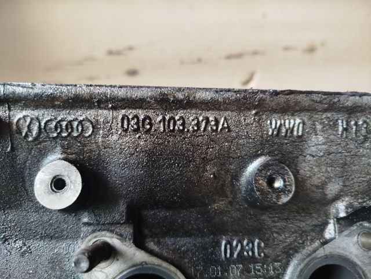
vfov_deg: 56.8
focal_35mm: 24
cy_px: 140
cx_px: 186
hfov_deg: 71.6
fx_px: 257
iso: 250
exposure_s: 1/33
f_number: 1.7
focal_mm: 5.31
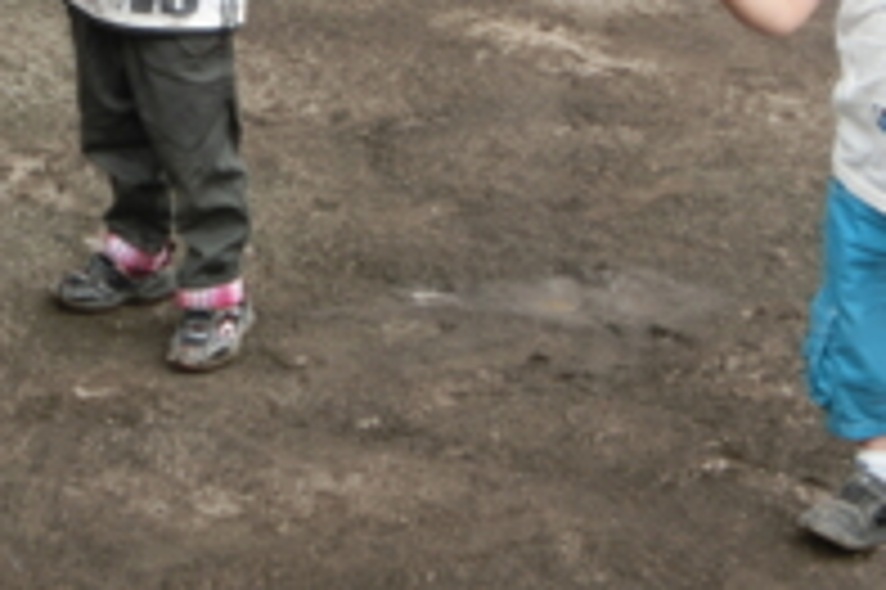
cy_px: 68
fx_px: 2705
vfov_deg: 12.3
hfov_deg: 18.3
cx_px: 117
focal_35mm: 110
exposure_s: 1/250
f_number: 4.3
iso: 125
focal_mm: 9.16
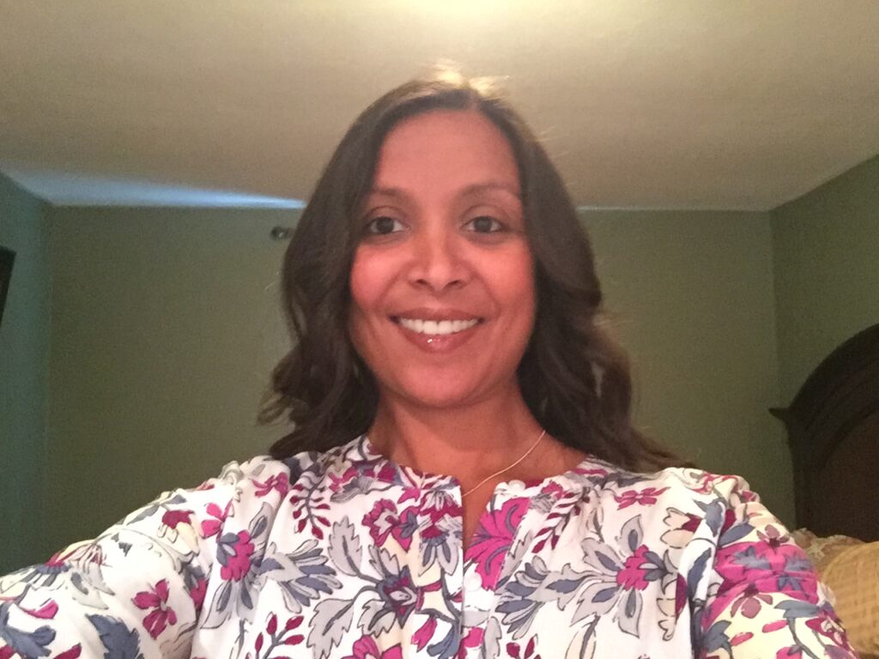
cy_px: 330
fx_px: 787
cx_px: 440
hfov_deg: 58.4
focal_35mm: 31
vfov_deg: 45.4
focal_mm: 2.65
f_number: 2.2
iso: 500
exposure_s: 1/15
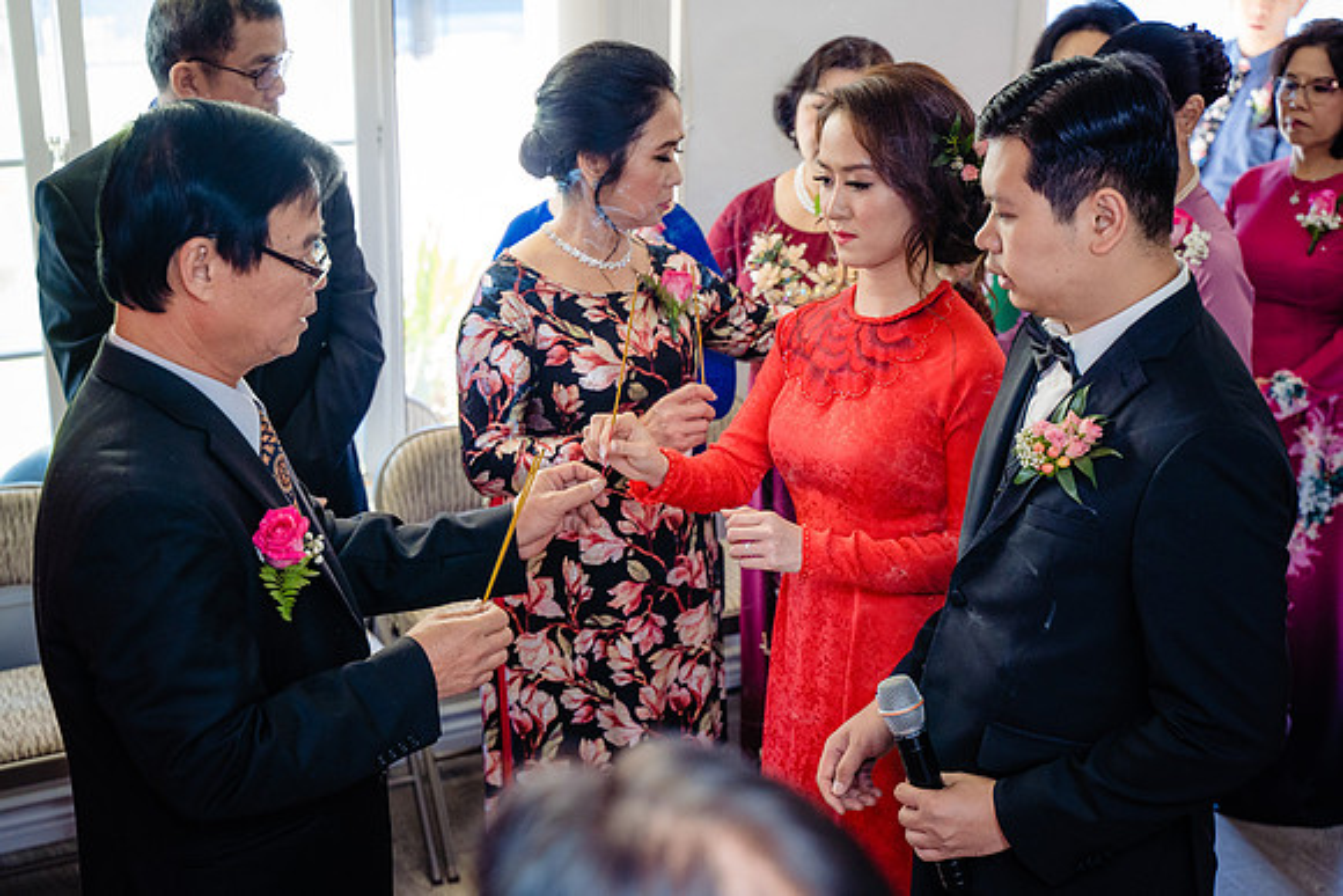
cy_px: 448
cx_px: 672
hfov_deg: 36.2
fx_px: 2052
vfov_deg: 24.6
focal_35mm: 55
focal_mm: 55
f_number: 4
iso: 1600
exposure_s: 1/160
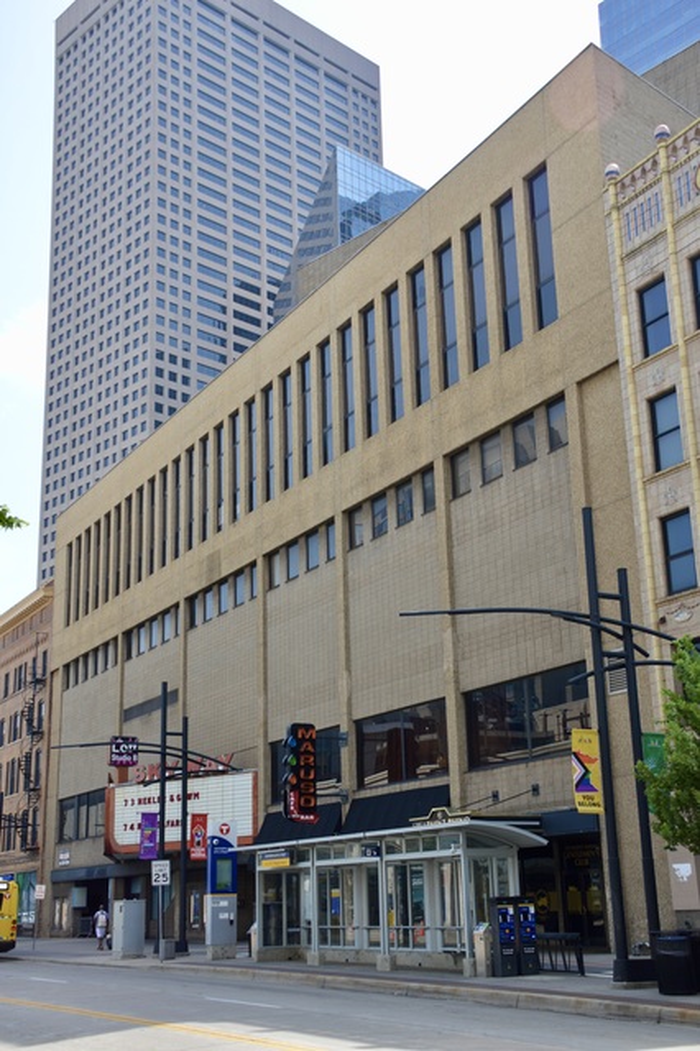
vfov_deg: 46.4
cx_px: 350
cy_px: 526
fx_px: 1226
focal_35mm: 42
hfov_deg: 31.9
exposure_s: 1/160
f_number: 6.3
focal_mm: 28
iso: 100
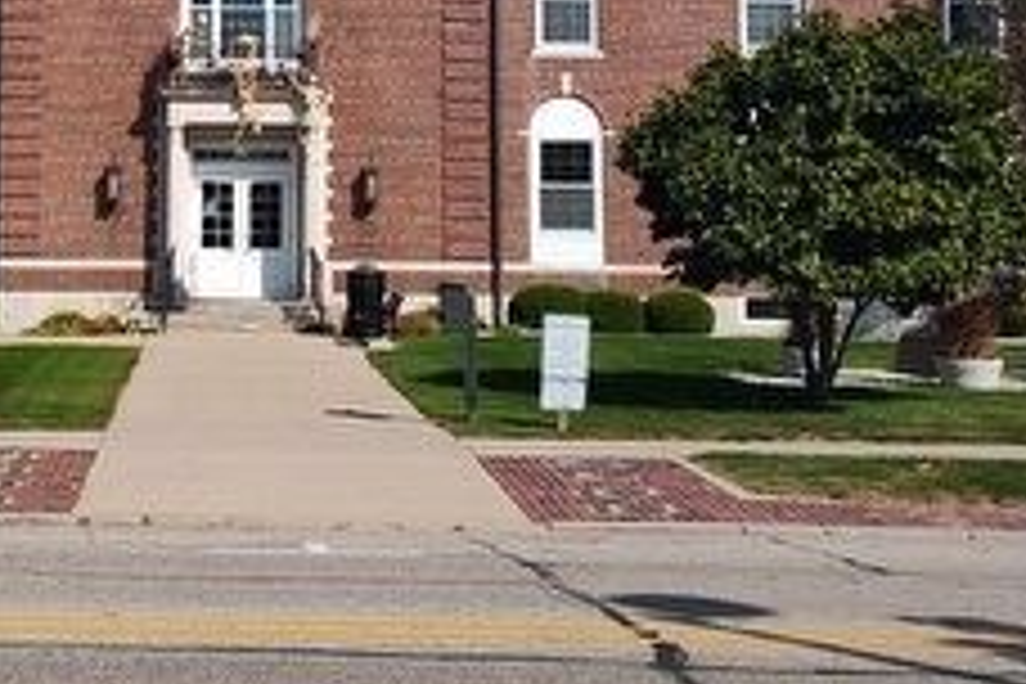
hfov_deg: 23.8
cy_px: 36
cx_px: 202
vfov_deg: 16.0
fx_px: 2394
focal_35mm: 84
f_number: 1.8
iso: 100
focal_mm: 5.56
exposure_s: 1/1576
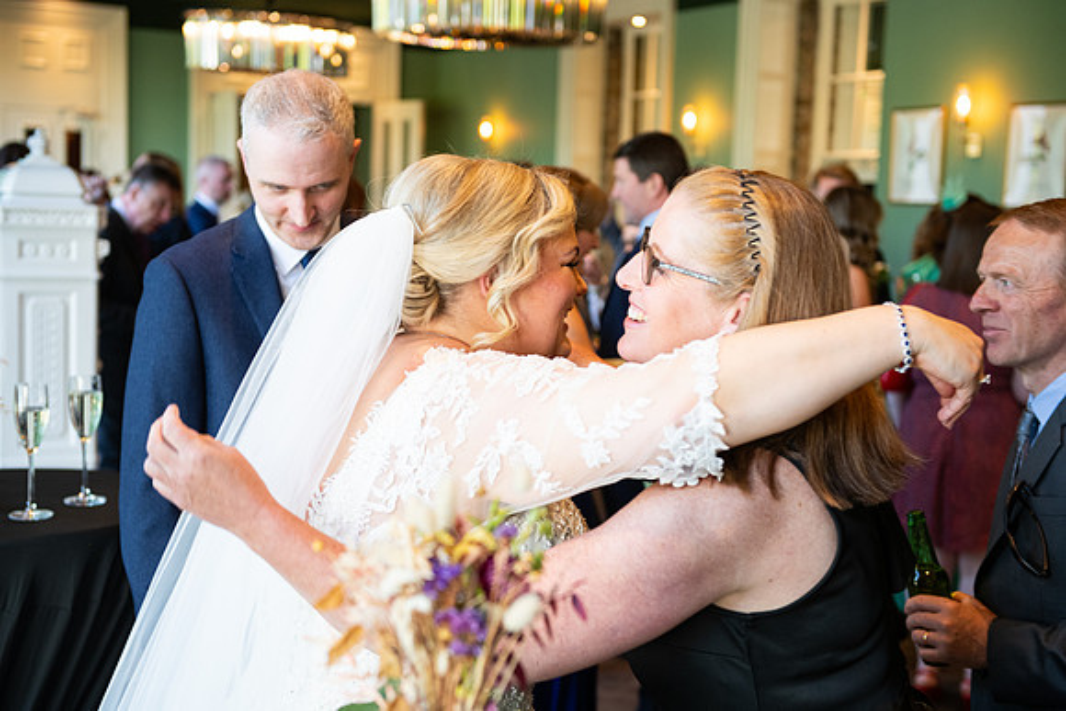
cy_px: 356
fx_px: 1481
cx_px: 533
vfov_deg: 27.0
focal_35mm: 50
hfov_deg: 39.6
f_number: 3.5
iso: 800
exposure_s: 1/160
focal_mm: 50
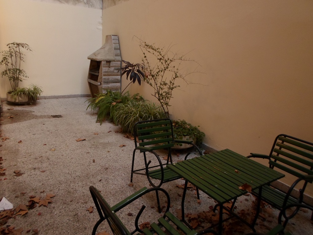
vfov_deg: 54.9
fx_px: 226
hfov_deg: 69.4
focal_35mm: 25
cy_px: 118
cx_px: 156
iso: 100
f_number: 2.5
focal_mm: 4.5
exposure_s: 1/30
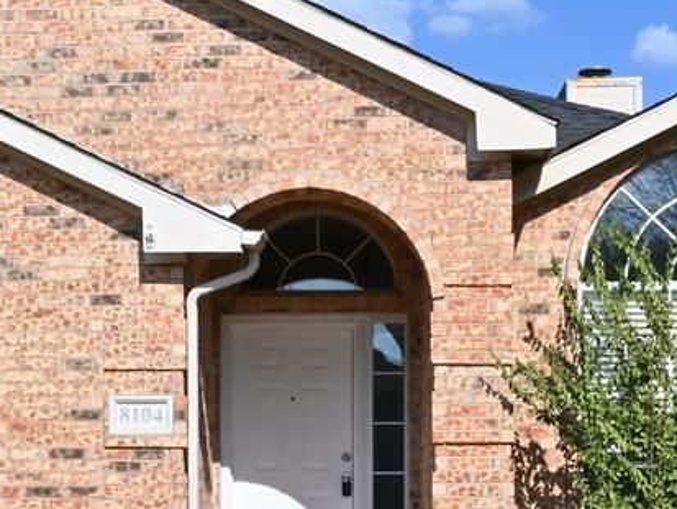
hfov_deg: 21.1
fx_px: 1819
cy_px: 438
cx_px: 275
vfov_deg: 15.7
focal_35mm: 93
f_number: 20
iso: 140
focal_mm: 26
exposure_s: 1/80
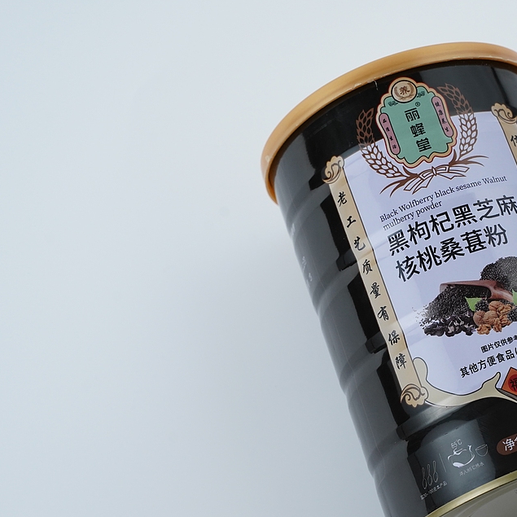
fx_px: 1504
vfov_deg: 19.5
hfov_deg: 19.2
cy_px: 293
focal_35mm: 89
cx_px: 465
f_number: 9
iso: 1250
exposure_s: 1/100
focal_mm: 52
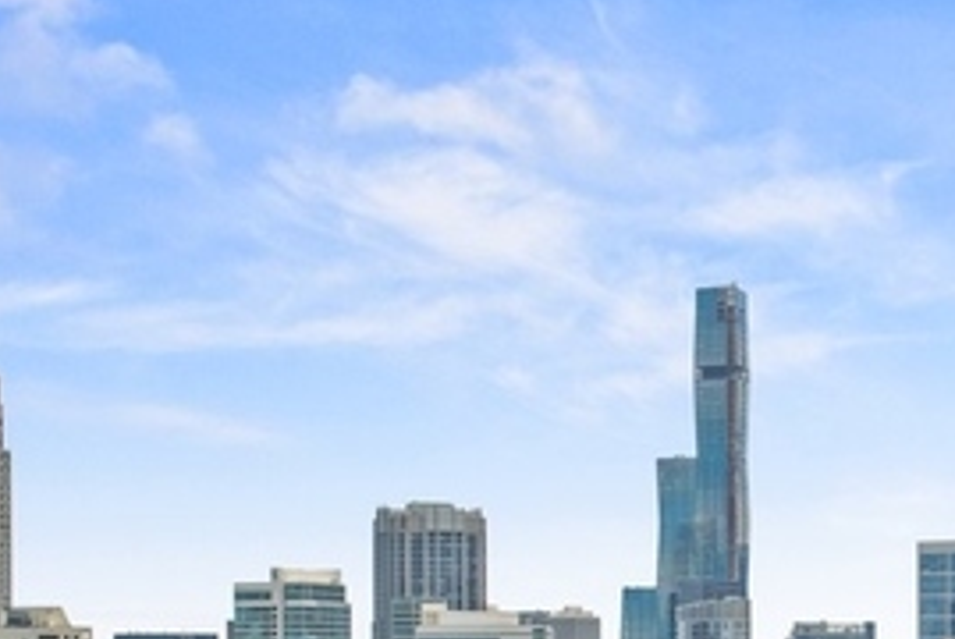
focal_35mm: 76
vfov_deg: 17.4
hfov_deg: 26.2
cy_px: 683
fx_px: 2018
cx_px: 756
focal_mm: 32
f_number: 7.1
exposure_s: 1/400
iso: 100
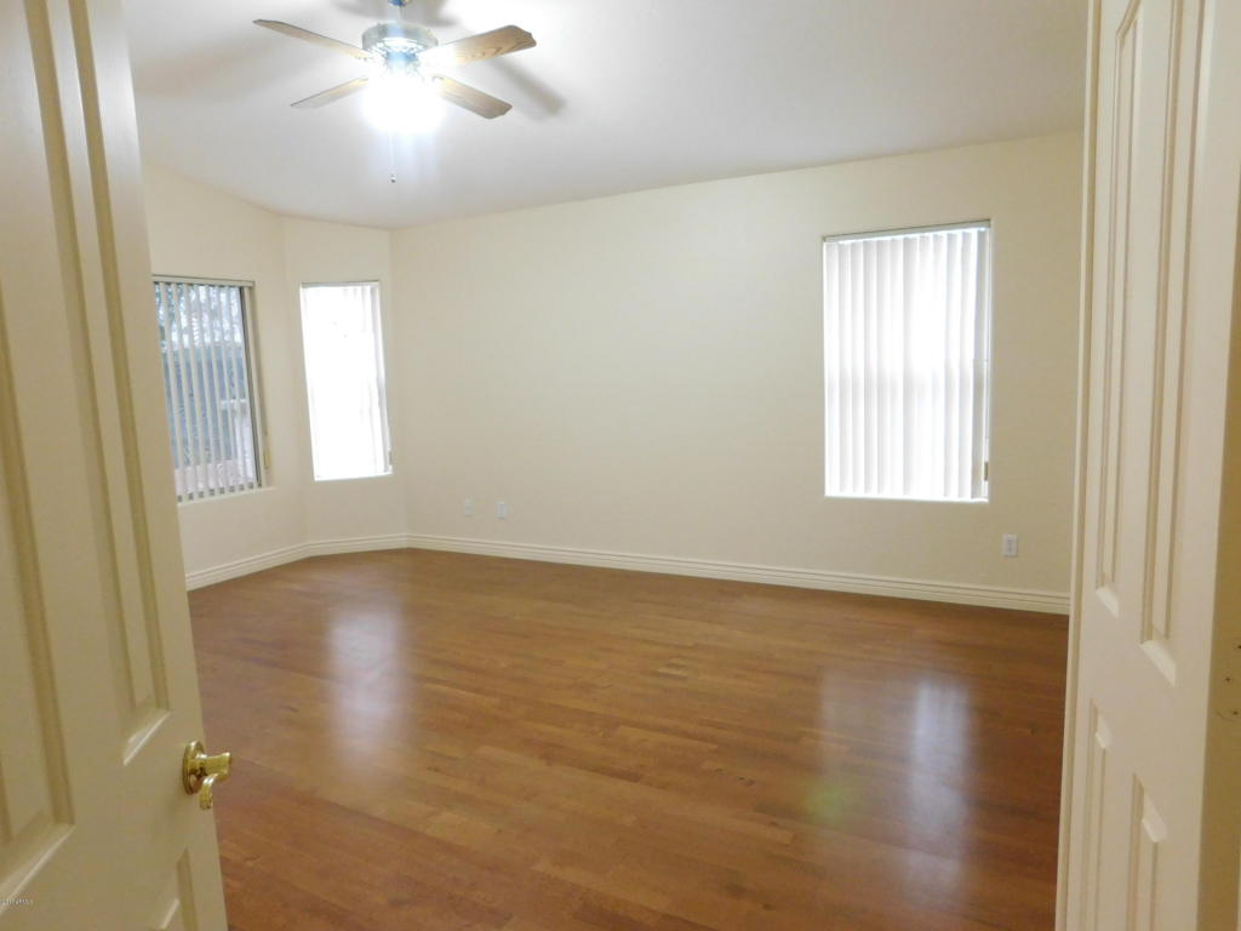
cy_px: 466
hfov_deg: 73.9
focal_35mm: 23
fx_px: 825
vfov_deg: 58.9
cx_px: 620
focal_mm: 4
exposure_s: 1/25
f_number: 3
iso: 400
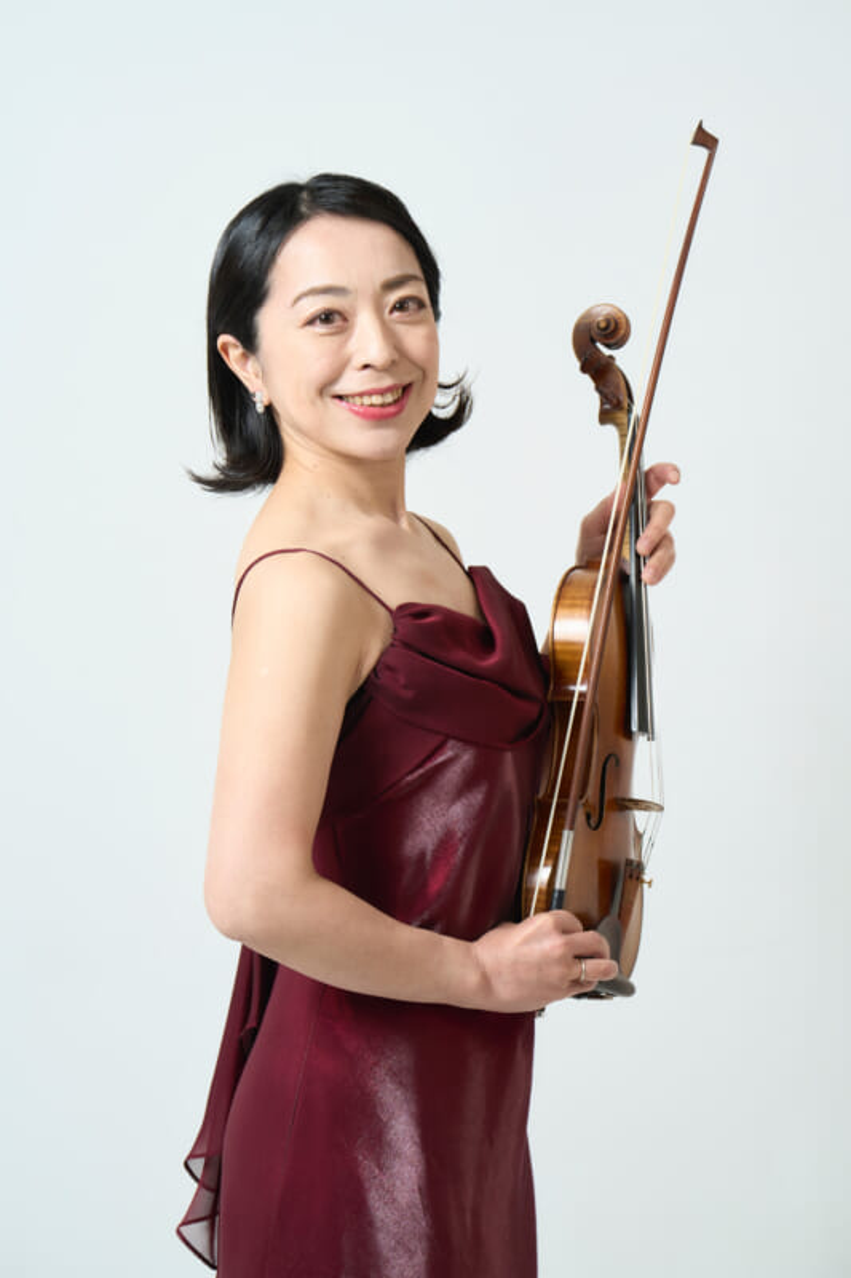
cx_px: 426
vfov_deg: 16.4
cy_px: 639
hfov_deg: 11.0
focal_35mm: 125
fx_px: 4434
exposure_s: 1/200
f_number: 7.1
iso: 500
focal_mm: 125
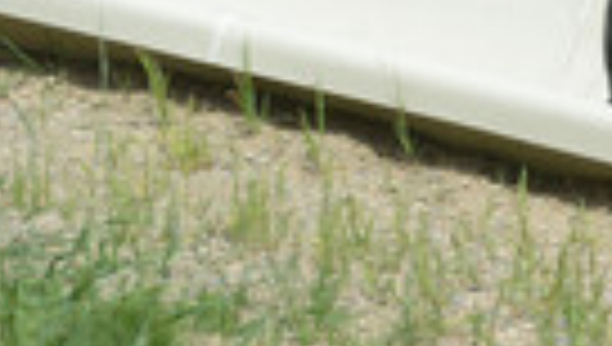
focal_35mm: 601
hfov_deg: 3.6
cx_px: 873
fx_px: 9768
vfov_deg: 2.0
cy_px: 195
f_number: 6.3
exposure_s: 1/640
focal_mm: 195
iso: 220
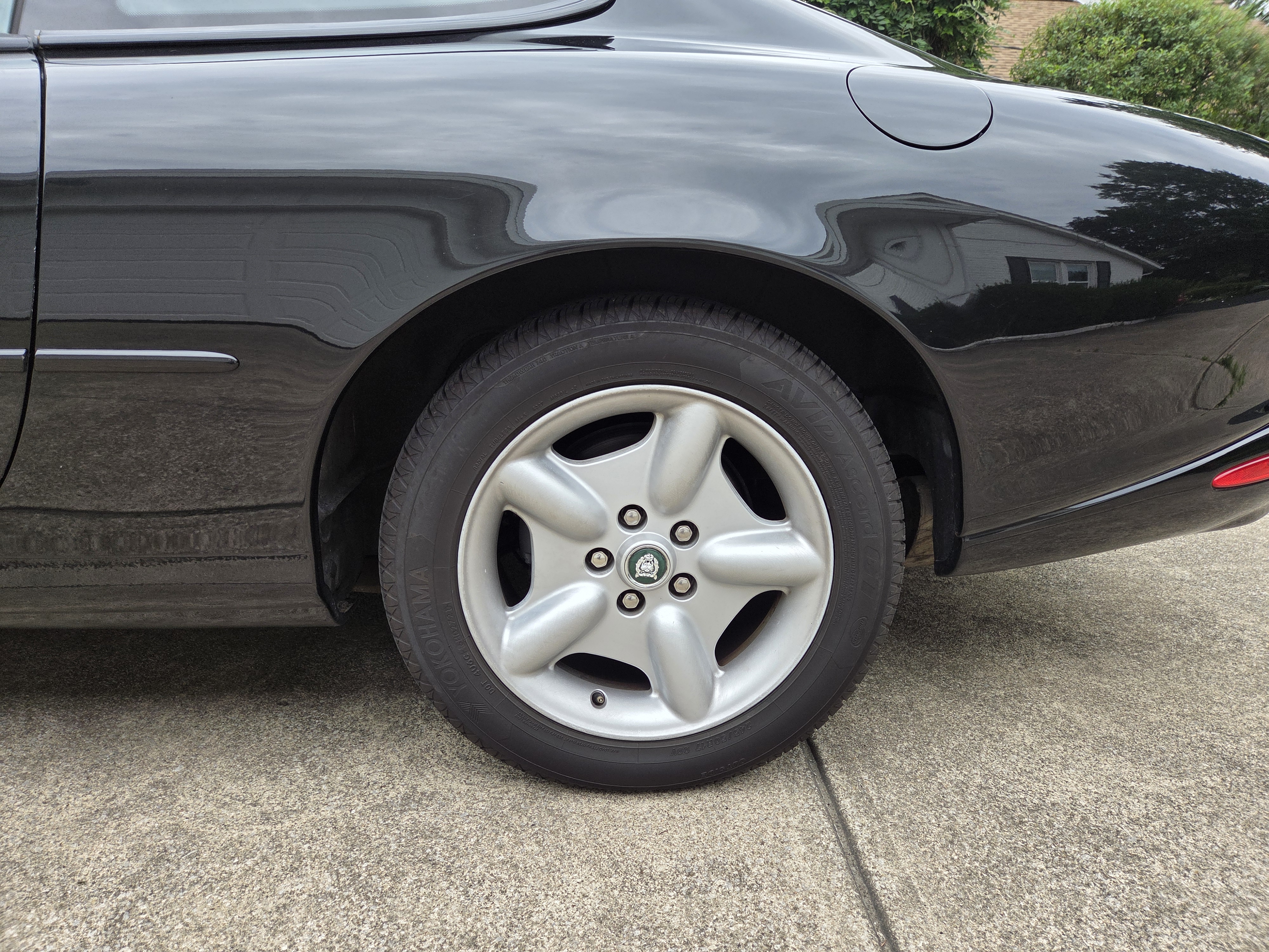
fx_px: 843
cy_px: 476
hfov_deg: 73.9
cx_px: 634
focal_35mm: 23
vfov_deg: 58.9
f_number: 1.8
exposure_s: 1/359
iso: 50
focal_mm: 5.4
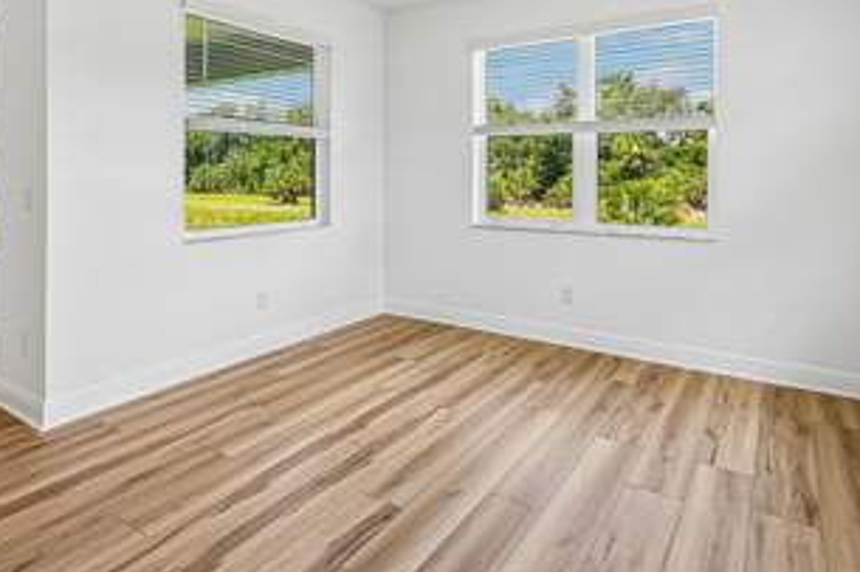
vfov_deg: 55.6
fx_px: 525
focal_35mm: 22
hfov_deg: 78.6
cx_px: 437
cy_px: 176
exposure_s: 1/160
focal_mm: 14
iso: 400
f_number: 8
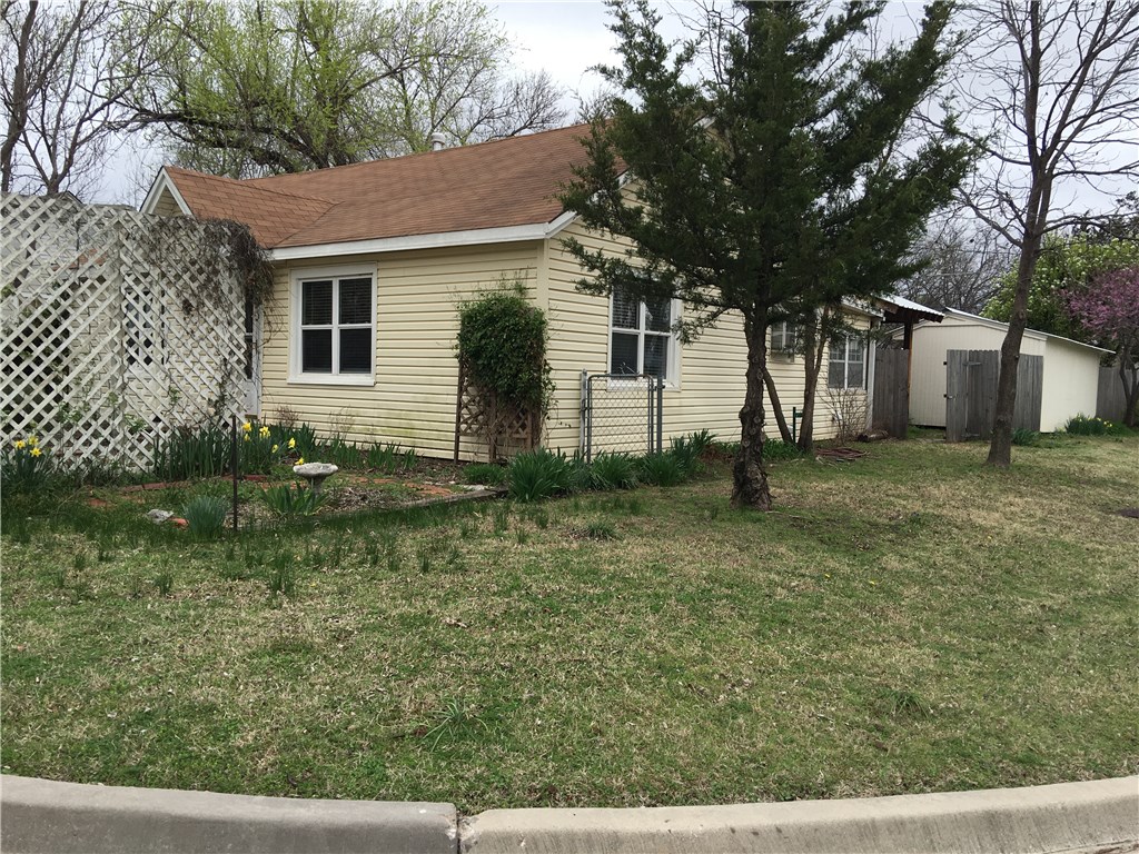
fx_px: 954
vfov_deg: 48.2
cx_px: 570
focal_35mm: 29
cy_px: 427
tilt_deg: -2.1
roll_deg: -2.3
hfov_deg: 61.7
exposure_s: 1/657
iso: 25
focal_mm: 4.15
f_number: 2.2
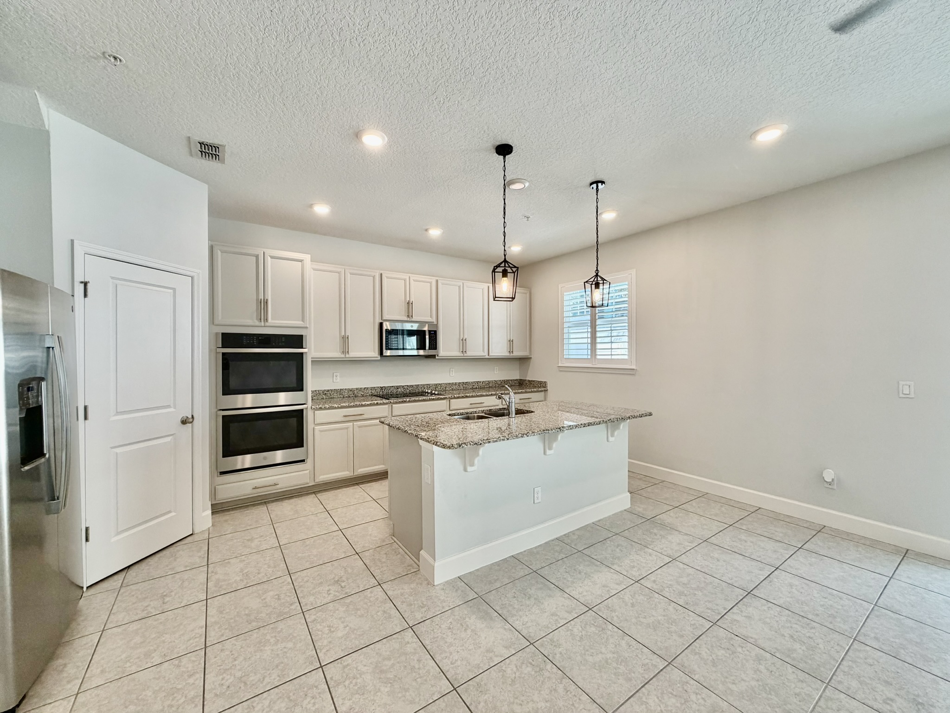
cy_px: 356
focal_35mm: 14
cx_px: 475
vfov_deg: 85.7
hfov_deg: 102.1
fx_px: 384
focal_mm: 2.22
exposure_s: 1/120
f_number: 2.2
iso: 125
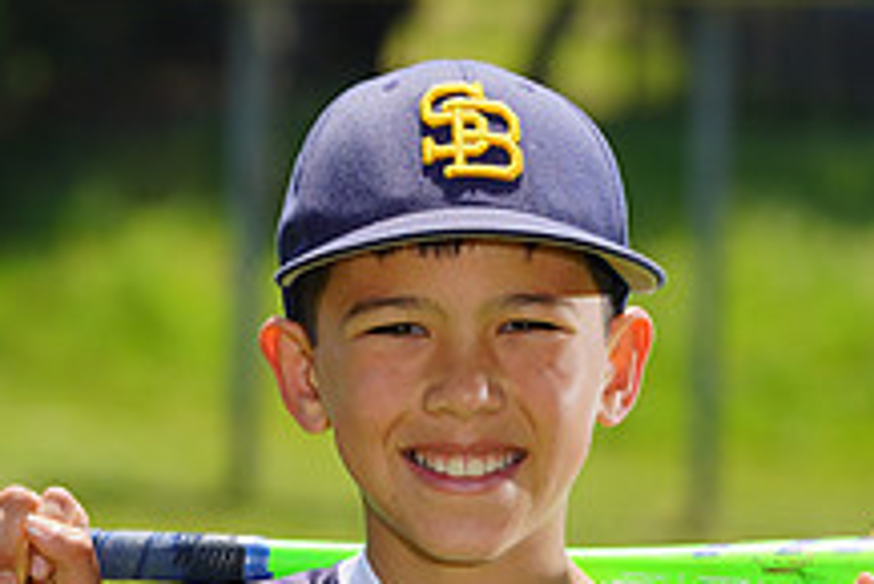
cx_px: 411
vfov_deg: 2.7
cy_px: 642
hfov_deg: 4.0
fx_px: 12438
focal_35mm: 512
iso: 100
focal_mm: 192
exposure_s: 1/250
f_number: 8
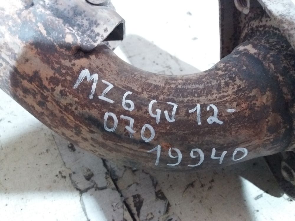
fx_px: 239
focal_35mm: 28
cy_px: 110
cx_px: 148
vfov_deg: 49.7
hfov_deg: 63.4
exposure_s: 1/17
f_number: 1.9
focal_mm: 3.7
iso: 500
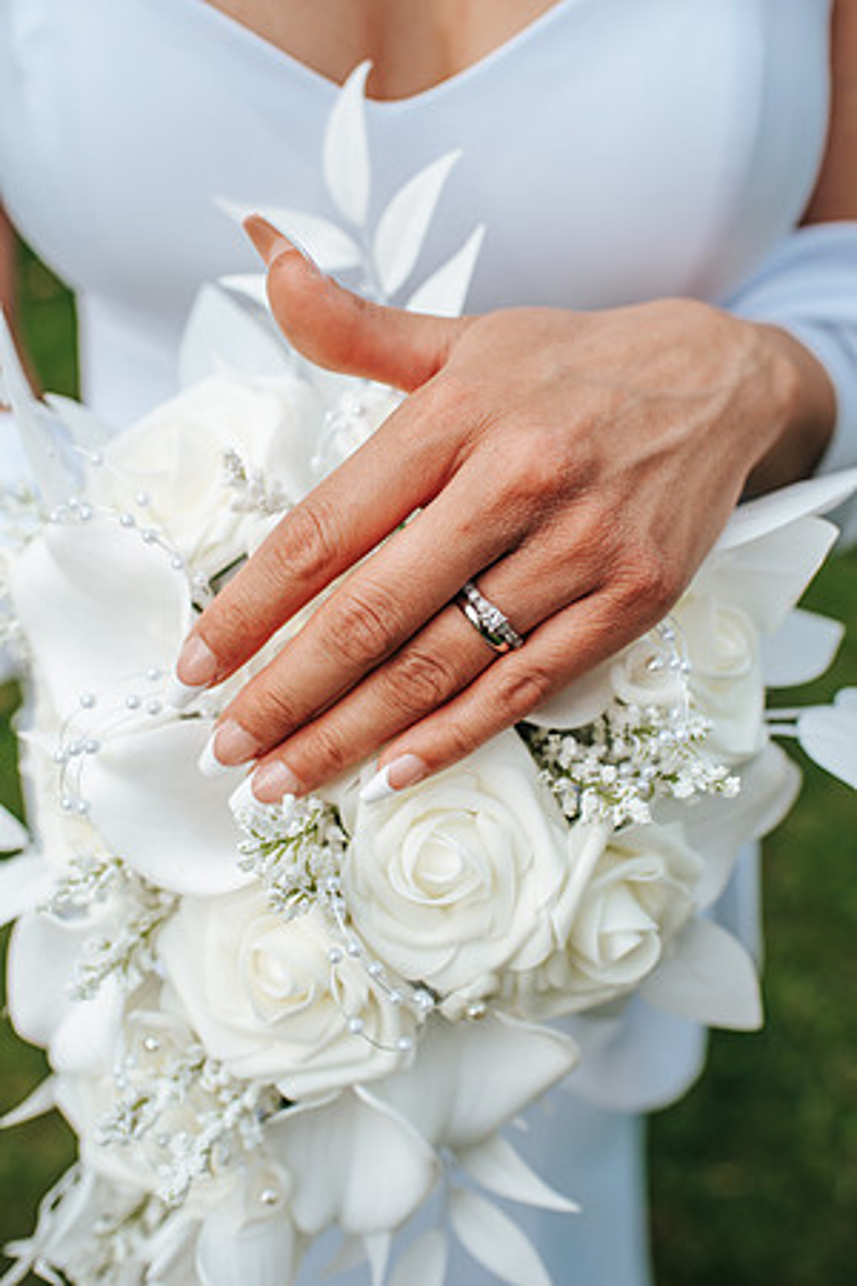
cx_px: 428
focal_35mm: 35
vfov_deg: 54.4
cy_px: 643
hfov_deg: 37.9
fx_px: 1250
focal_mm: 35
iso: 100
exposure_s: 1/500
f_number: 3.5
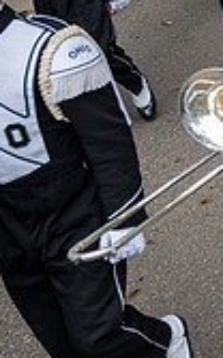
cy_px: 53
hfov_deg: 11.9
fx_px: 829
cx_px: 564
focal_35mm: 85
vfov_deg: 23.9
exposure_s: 1/1000
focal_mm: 24
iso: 500
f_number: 4
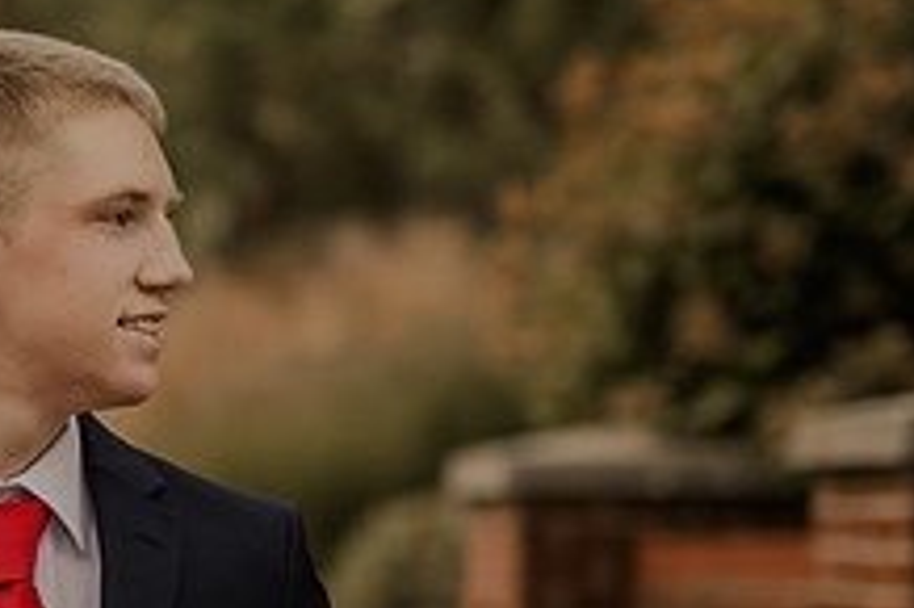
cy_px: 520
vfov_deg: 6.8
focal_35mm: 200
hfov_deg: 10.2
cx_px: -59
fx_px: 5074
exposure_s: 1/320
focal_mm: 50
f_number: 1.4
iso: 100
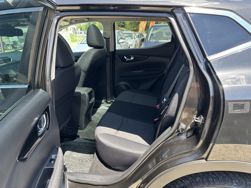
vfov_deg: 53.1
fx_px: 189
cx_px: 126
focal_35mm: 26
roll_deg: +1.8
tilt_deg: -12.2
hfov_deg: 67.3
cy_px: 94
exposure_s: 1/140
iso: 40
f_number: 1.6
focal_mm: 5.96
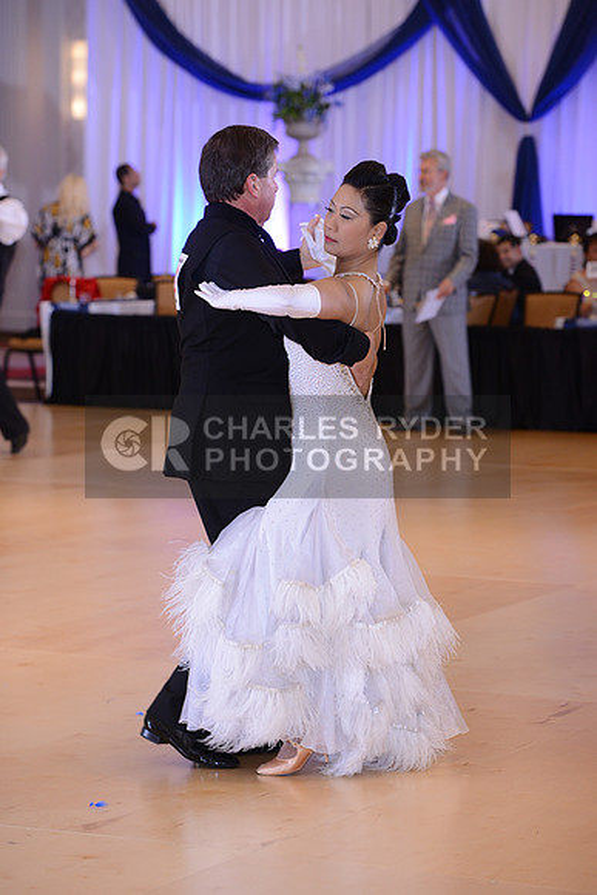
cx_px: 298
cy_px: 448
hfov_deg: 11.0
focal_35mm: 125
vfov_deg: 16.4
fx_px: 3107
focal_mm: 125
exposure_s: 1/250
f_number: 5
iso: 1250
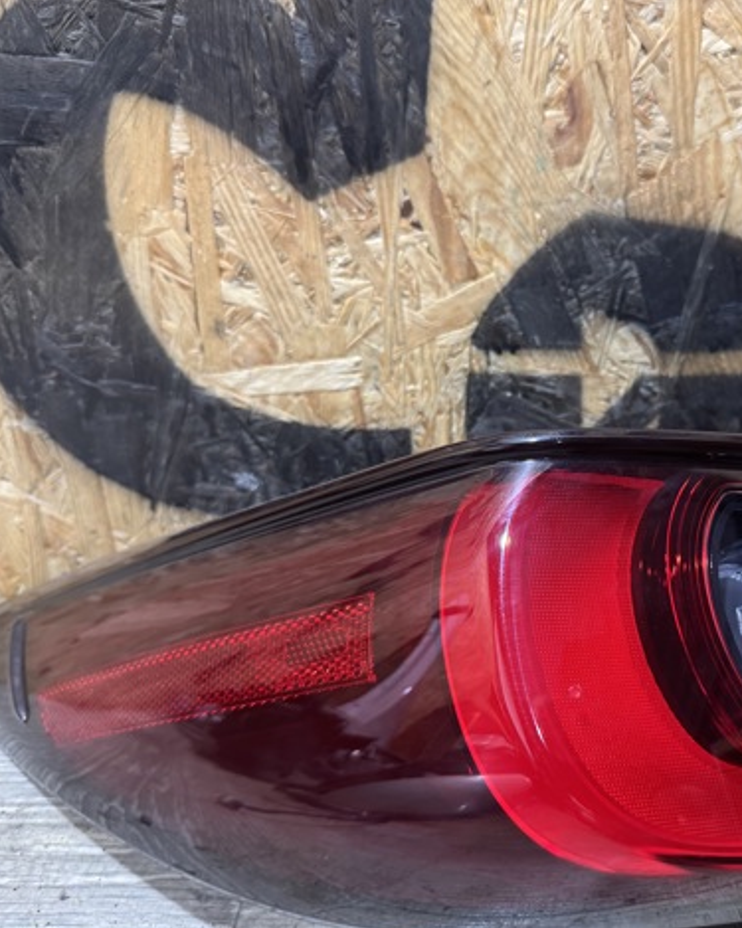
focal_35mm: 32
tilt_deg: -27.3
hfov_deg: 44.6
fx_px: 879
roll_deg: +0.4
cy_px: 473
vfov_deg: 55.7
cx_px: 536
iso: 320
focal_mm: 6.76
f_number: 1.78
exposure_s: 1/50
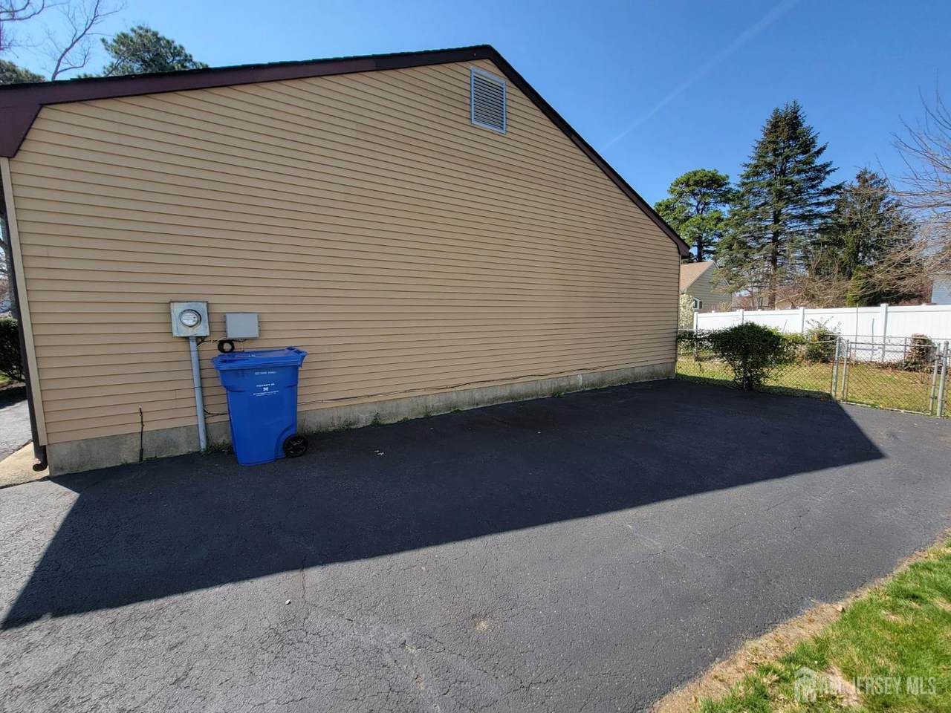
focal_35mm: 13
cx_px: 476
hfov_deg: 106.2
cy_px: 356
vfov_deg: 89.9
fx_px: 357
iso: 50
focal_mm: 2.2
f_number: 2.2
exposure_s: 1/885
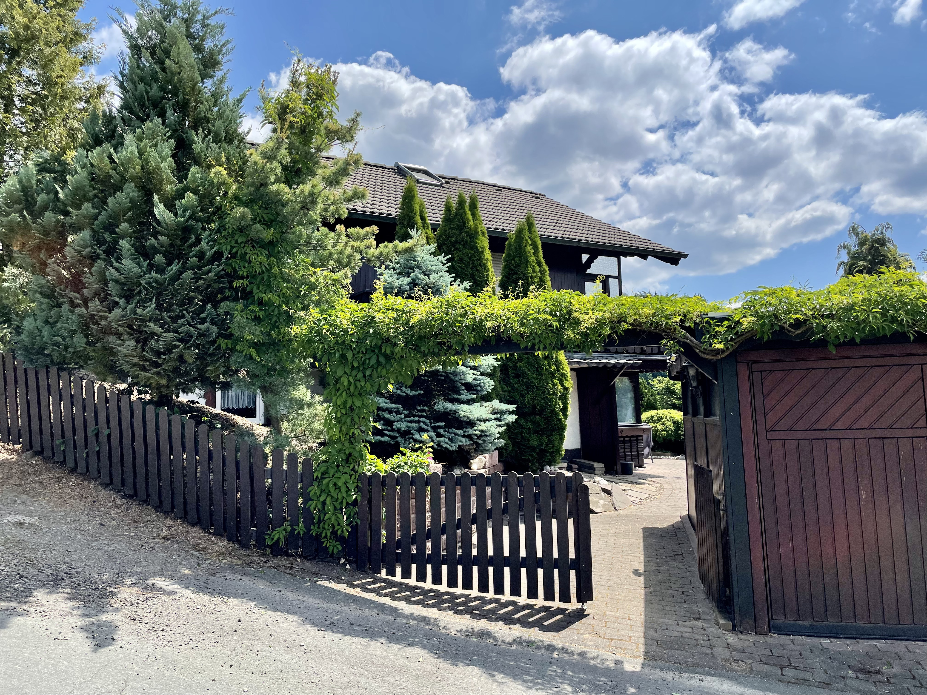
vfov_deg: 53.1
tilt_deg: +5.2
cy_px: 348
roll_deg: +2.3
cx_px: 464
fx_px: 696
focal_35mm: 26
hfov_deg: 67.3
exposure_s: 1/4000
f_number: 1.6
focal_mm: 4.2
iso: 32
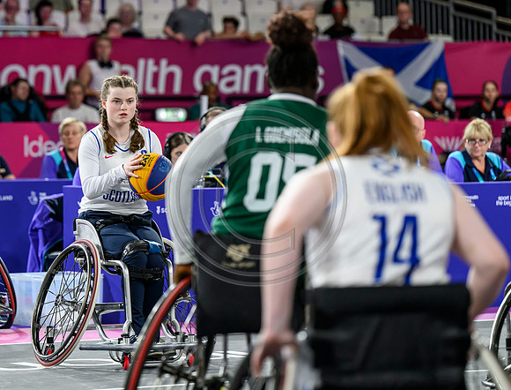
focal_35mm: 199
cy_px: 145
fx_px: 2962
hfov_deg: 9.8
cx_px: 143
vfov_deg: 7.5
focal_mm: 145
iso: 2500
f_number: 3.2
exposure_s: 1/1600
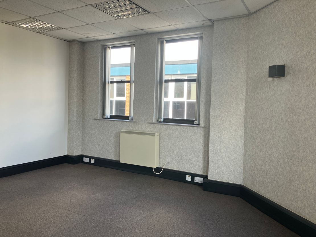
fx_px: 256
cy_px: 118
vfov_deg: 49.8
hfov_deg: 63.4
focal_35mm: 28
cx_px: 158
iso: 50
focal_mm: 3.99
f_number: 1.8
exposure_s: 1/121
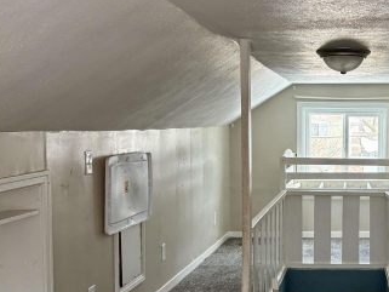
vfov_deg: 27.0
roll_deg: +0.4
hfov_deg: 33.5
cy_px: 160
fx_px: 607
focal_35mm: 54
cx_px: 357
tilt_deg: -4.0
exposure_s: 1/122
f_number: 1.6
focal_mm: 5.96
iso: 125
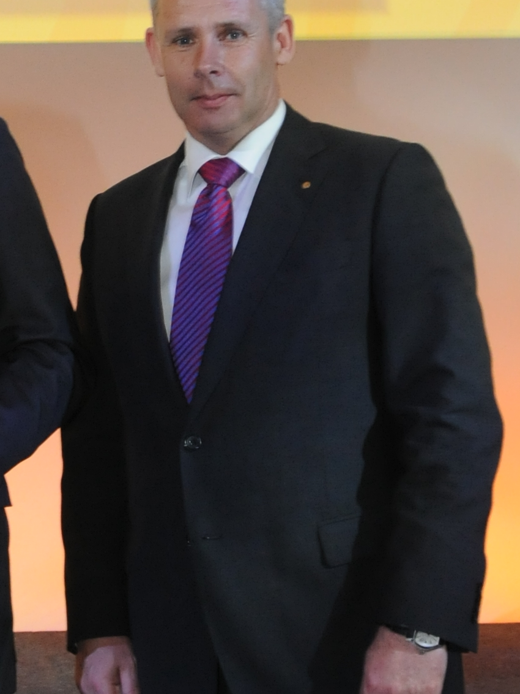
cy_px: 192
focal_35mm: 109
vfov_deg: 18.0
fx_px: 2183
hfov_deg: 13.1
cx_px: -142
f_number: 4.5
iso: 800
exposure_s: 1/50
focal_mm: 20
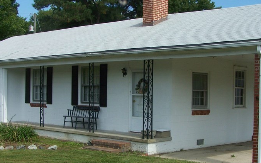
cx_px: 131
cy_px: 102
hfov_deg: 33.5
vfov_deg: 21.2
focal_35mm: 61
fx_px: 434
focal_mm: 6.3
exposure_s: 1/640
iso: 80
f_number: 5.6
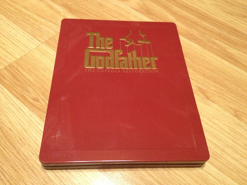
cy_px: 92
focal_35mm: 35
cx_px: 124
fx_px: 250
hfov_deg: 52.6
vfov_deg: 40.7
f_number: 2.4
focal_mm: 4.28
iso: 320
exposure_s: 1/20
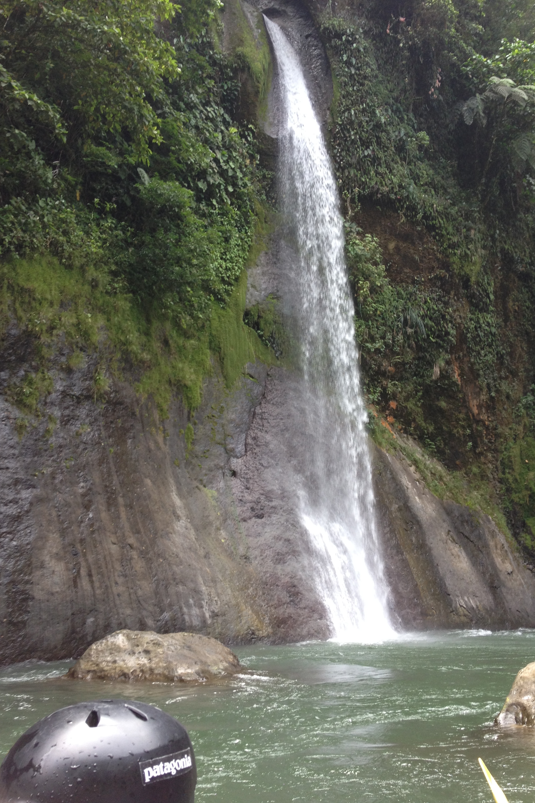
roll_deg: -1.4
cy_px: 407
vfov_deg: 51.9
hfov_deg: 35.9
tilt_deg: +10.4
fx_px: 825
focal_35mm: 37
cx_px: 305
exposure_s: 1/142
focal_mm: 4.28
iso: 50
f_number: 2.4
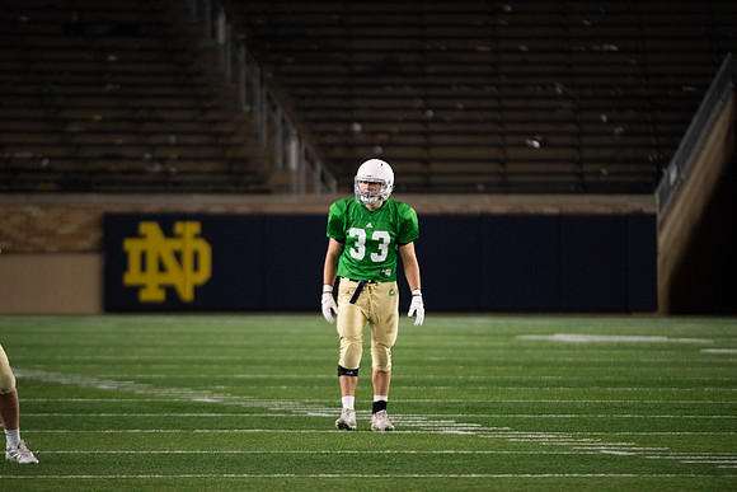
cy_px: 246
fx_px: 8190
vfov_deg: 3.4
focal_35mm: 400
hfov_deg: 5.2
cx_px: 368
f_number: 4
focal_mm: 400
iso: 5000
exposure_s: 1/500
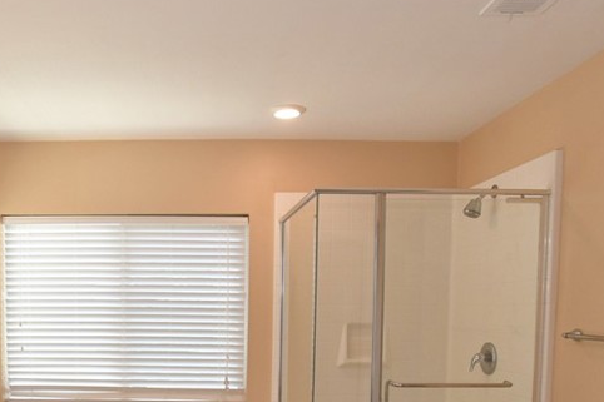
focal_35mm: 35
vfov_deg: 36.3
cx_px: 182
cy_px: 329
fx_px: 588
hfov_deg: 52.9
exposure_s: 1/80
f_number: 7.1
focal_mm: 11
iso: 800
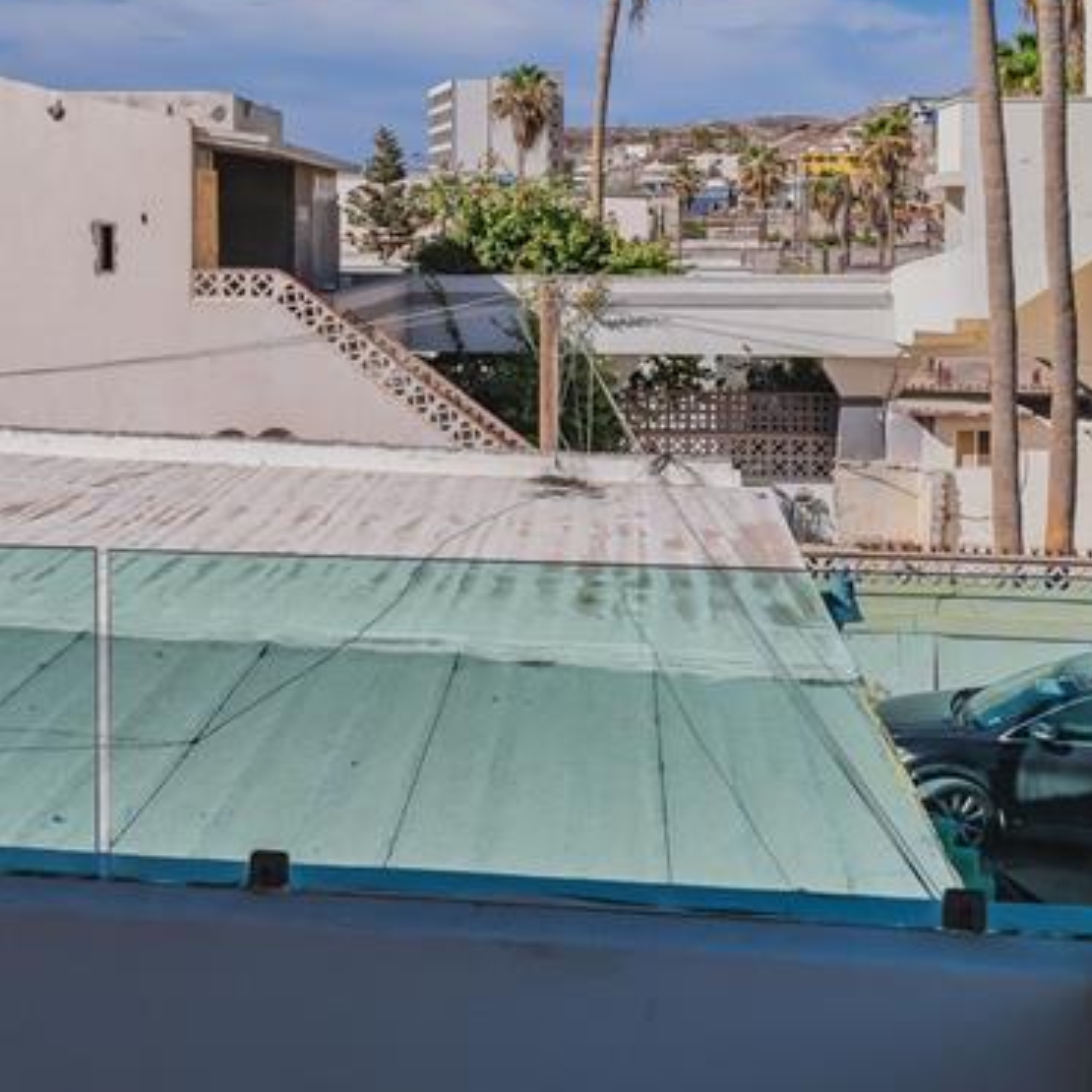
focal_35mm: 47
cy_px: 257
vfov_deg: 35.2
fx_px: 1677
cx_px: 328
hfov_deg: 35.5
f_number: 5.6
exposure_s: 1/2000
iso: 100
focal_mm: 20
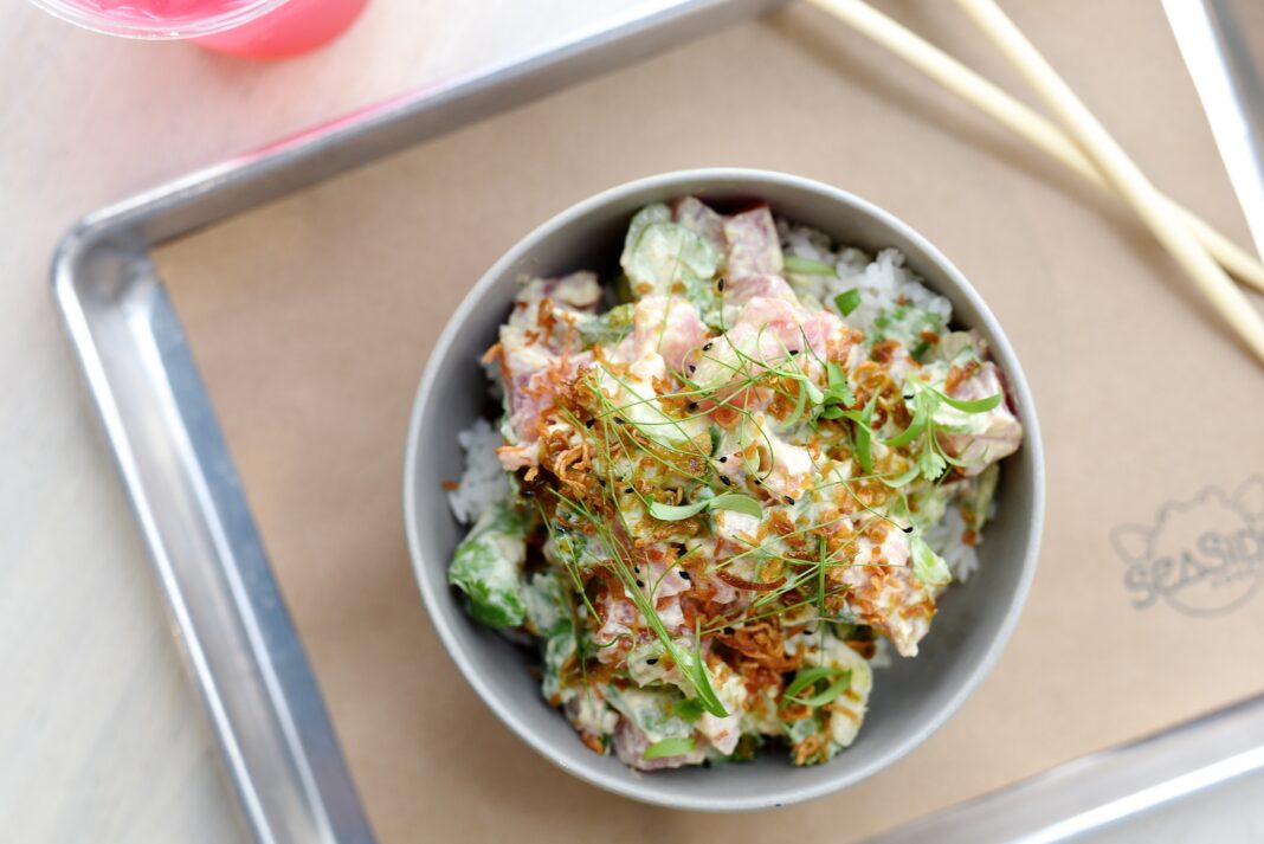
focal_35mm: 50
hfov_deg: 39.6
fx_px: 1756
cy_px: 422
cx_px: 632
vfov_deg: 27.0
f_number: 3.5
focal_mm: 50
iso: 400
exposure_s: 1/50
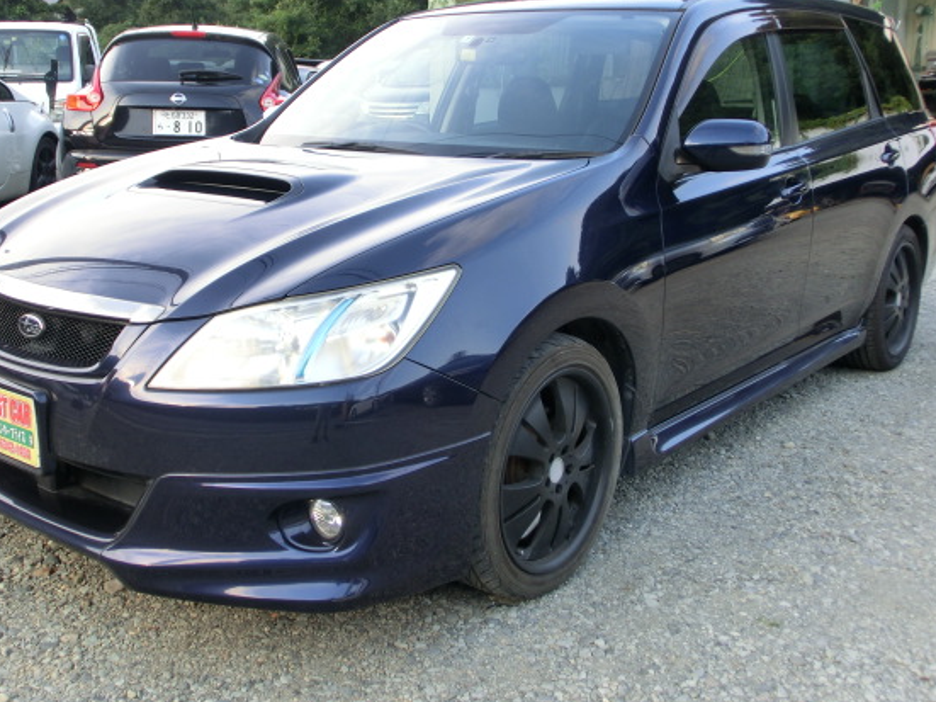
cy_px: 320
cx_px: 413
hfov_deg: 43.8
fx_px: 1162
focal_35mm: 43
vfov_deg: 33.6
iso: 100
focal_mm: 6.61
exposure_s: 1/80
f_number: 3.9
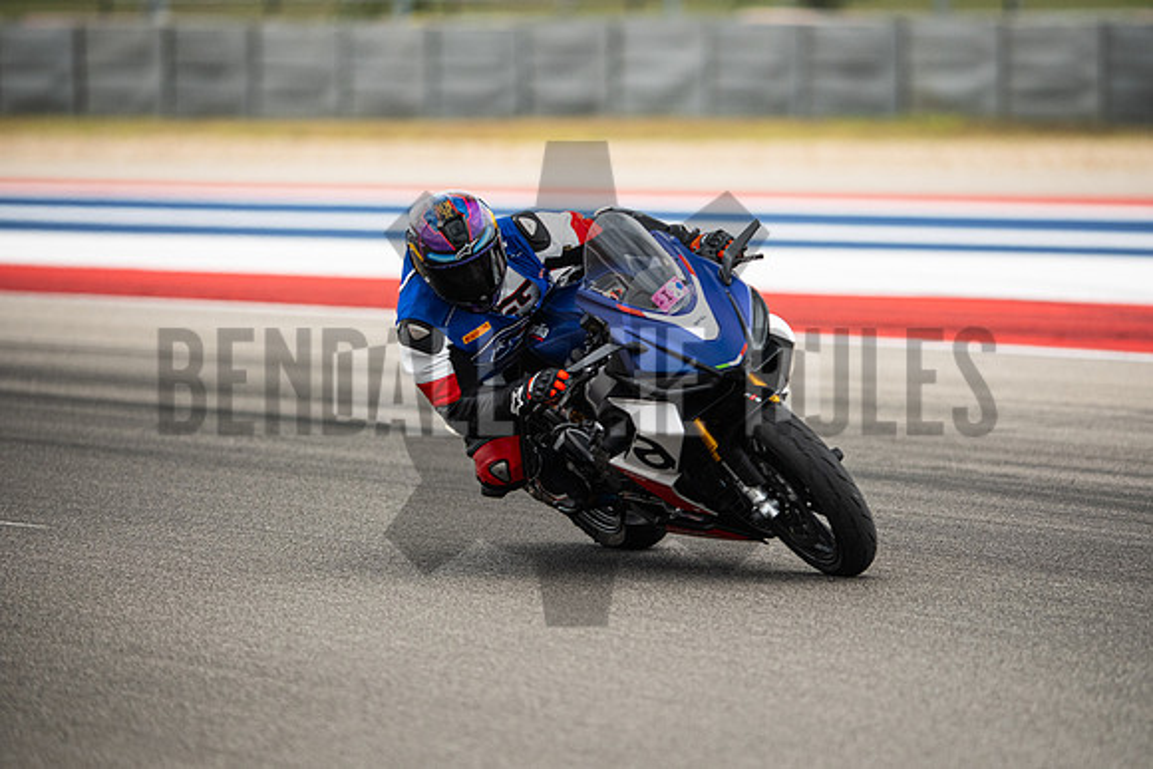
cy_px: 384
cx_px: 576
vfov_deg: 4.6
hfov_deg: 6.9
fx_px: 9610
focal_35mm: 300
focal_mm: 200
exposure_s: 1/5000
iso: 640
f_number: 2
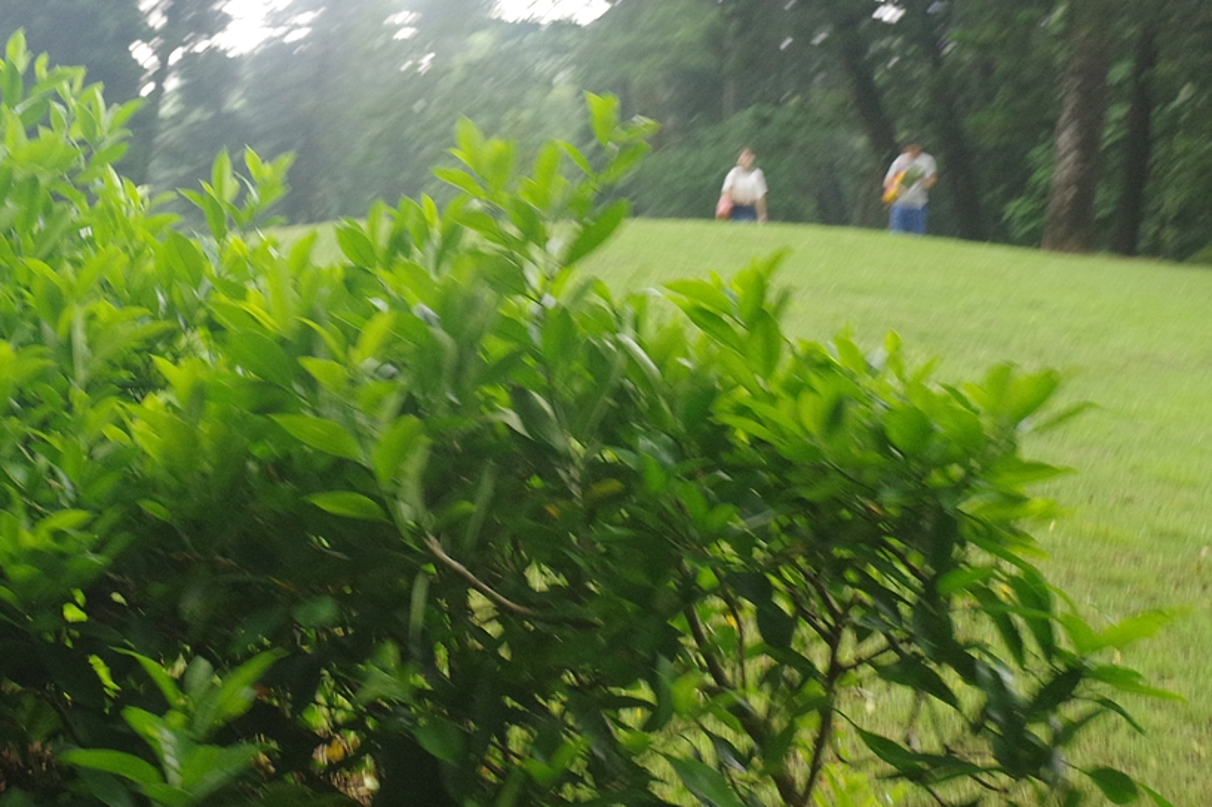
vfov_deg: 23.2
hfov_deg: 34.4
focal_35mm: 58
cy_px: 213
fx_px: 1952
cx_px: 478
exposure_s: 1/30
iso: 1600
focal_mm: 25
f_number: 4.5
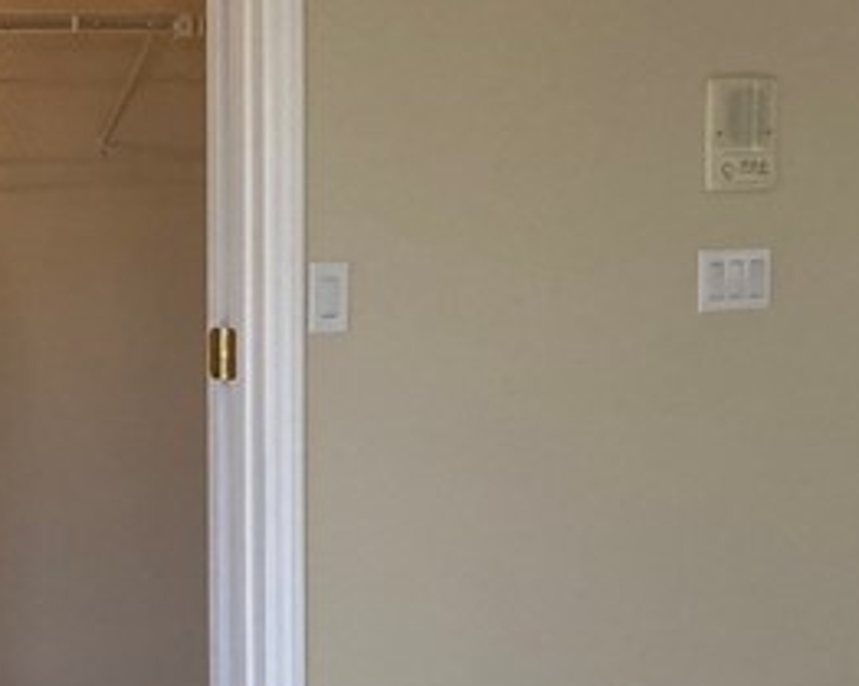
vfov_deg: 14.2
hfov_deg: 17.2
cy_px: 630
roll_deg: +0.4
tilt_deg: -7.6
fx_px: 2717
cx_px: -141
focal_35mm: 107
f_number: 1.8
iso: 64
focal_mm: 3.99
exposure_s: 1/60
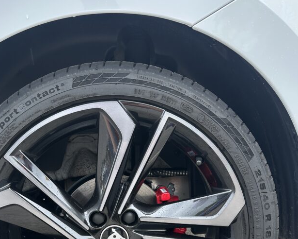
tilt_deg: -14.5
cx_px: 119
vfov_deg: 35.6
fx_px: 344
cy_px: 222
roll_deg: +1.8
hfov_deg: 46.6
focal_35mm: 39
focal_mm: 6.86
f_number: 1.78
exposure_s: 1/121
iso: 80
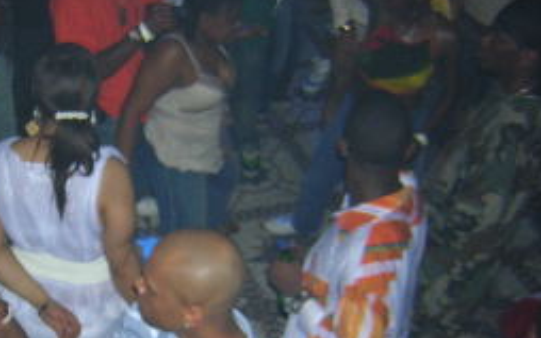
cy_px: 225
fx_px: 885
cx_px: 124
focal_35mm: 60
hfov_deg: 33.2
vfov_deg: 21.6
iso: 262
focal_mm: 4.7
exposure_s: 1/60.1
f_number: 2.6
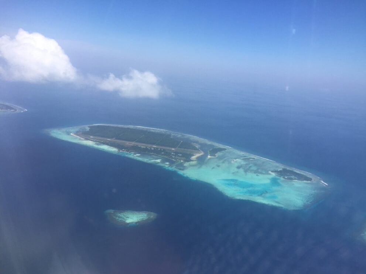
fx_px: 307
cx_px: 183
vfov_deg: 48.2
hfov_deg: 61.7
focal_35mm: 29
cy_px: 137
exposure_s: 1/2198
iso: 32
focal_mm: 4.15
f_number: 2.2
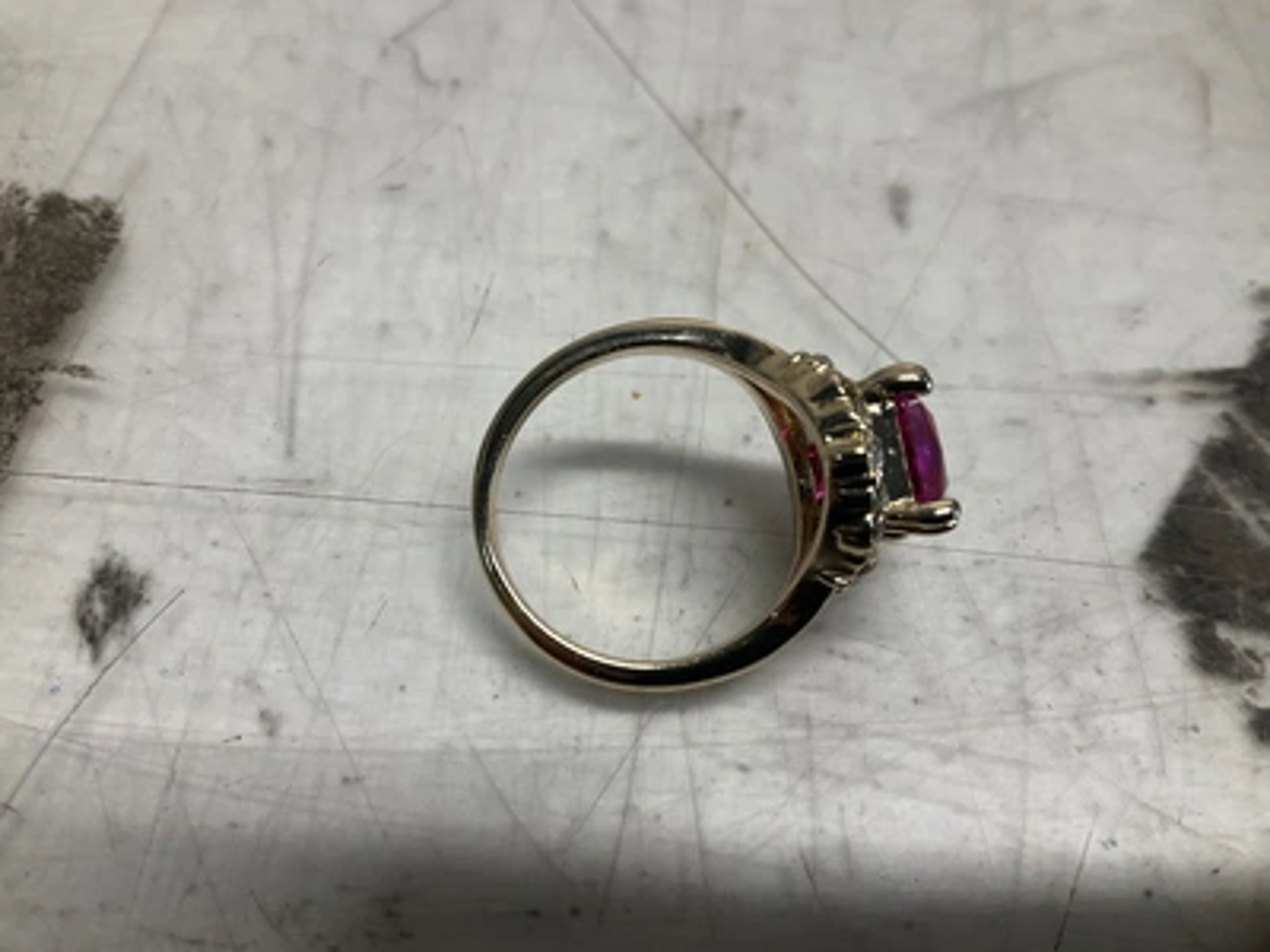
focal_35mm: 29
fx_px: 1064
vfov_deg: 48.2
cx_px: 635
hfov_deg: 61.7
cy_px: 476
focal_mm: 3
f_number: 1.8
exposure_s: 1/120
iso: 40
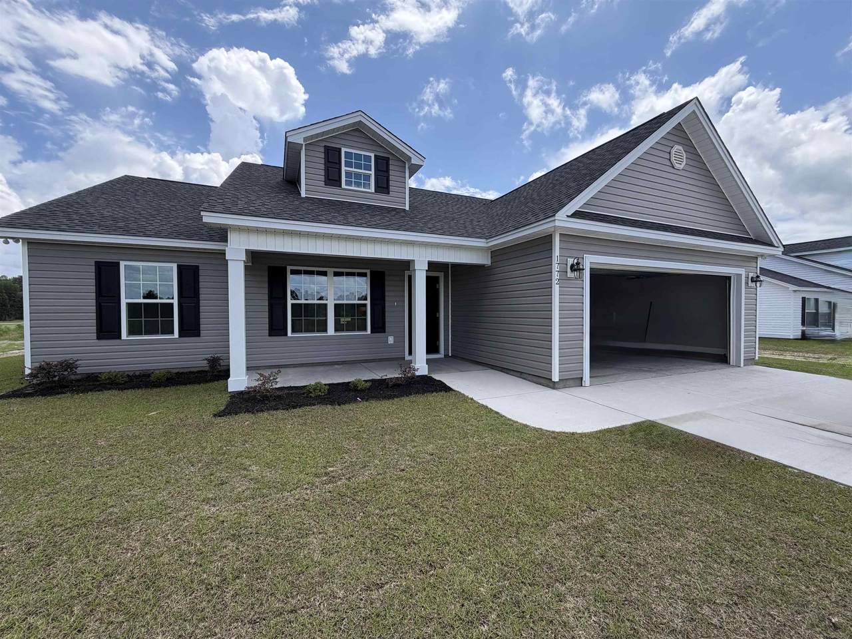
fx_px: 345
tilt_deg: -1.9
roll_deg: +0.1
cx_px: 426
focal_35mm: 14
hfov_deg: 102.1
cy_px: 320
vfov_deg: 85.7
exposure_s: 1/770
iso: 32
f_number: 2.2
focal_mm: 2.22
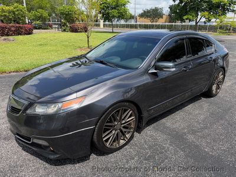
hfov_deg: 71.6
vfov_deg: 56.8
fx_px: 164
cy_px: 88
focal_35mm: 24
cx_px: 118
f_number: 1.78
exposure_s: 1/2907
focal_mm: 6.76
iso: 80
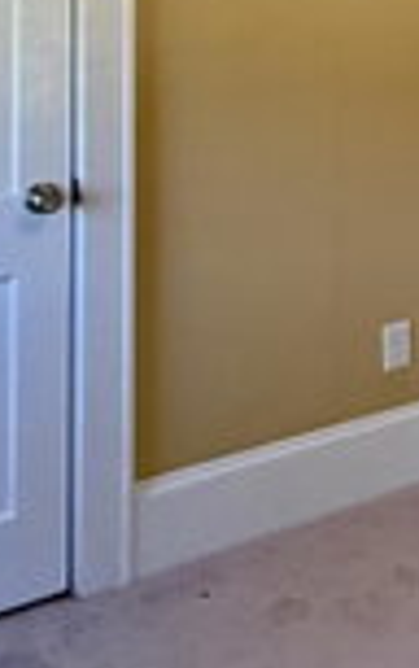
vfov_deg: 30.2
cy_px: -31
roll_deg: +0.7
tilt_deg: +2.7
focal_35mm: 62
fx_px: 1130
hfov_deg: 17.9
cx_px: 696
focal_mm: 2.22
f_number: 2.2
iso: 250
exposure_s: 1/120
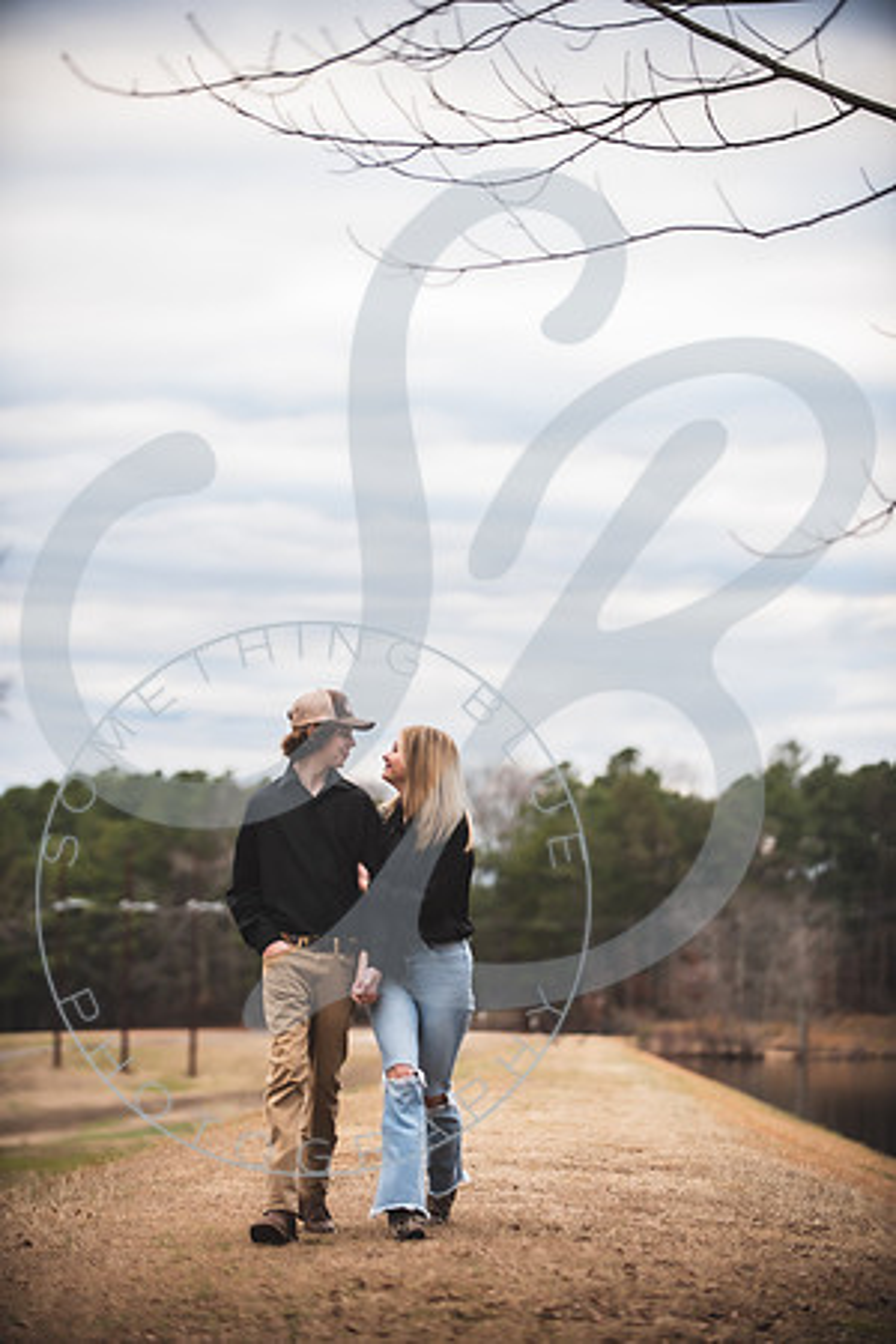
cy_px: 672
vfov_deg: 17.1
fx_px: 4480
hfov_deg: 11.4
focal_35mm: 120
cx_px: 448
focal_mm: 120
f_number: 2.8
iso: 400
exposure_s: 1/250
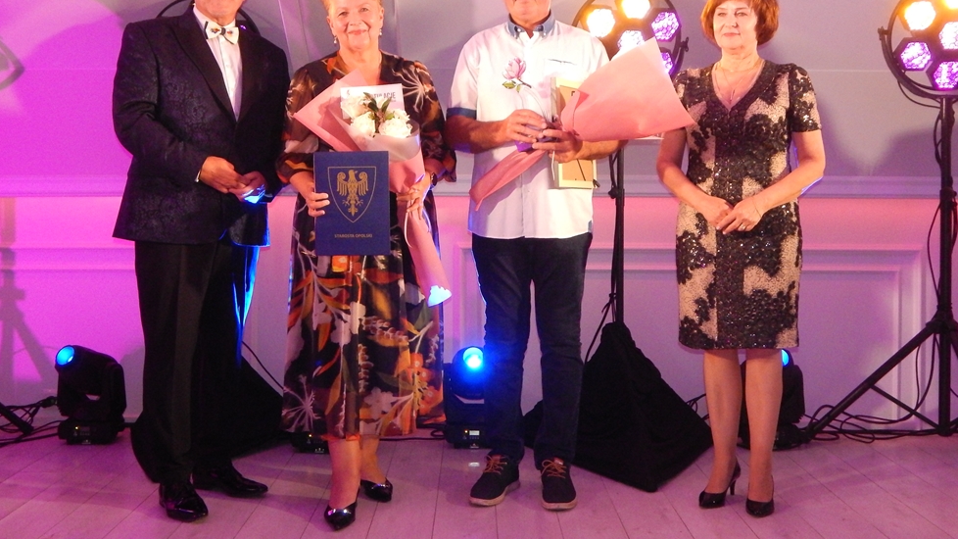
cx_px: 470
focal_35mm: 39
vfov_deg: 30.3
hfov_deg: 51.6
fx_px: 991
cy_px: 199
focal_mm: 6.1
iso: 800
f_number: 3.3
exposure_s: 1/50
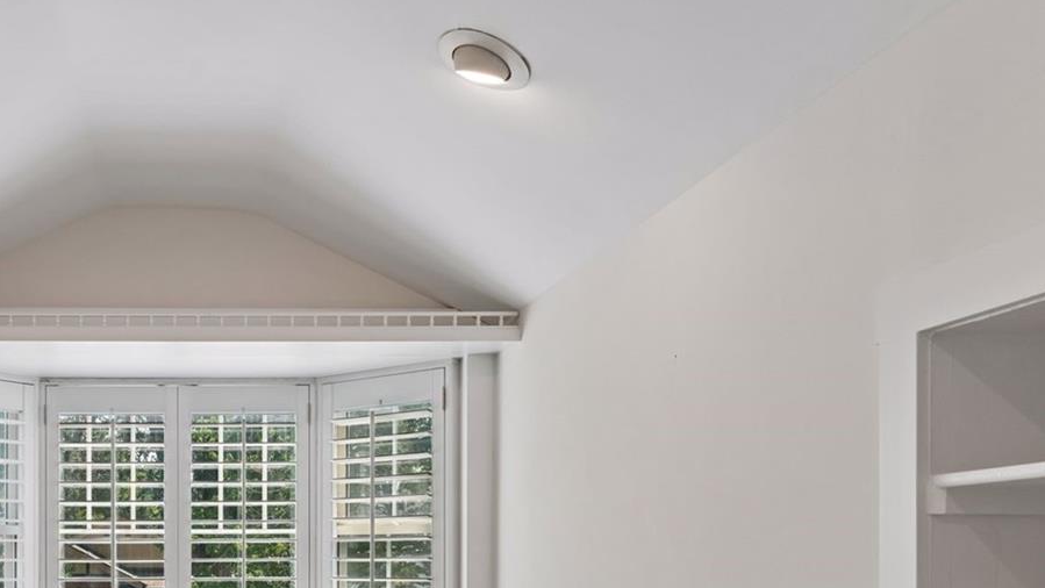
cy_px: 578
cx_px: 184
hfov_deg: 46.3
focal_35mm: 41
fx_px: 1136
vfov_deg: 27.5
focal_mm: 22
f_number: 9
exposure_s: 1/80
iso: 400
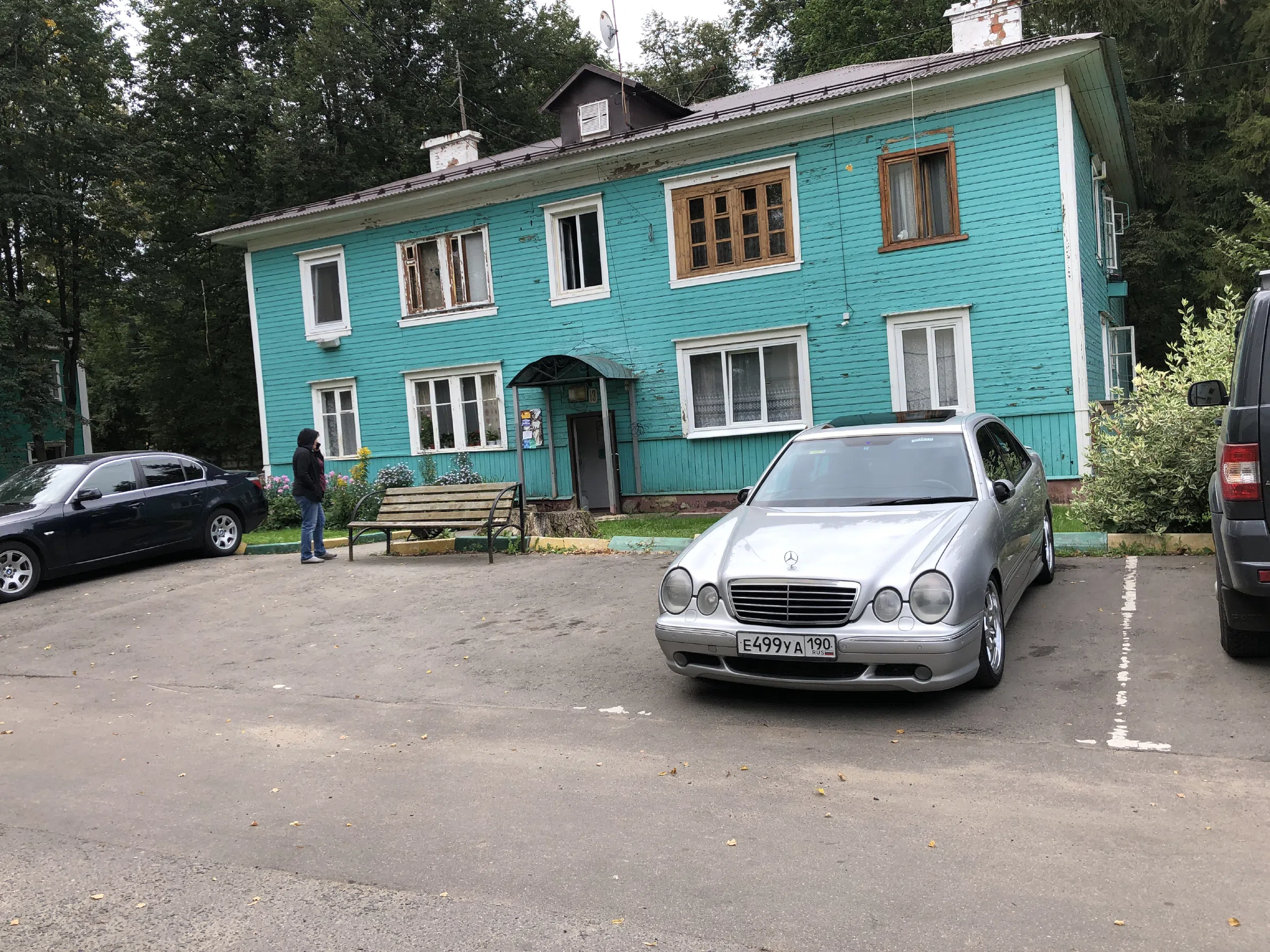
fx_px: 1027
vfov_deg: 49.7
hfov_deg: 63.4
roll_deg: +4.0
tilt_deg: +0.1
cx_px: 635
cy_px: 476
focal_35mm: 28
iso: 20
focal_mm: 4
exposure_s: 1/540
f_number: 1.8
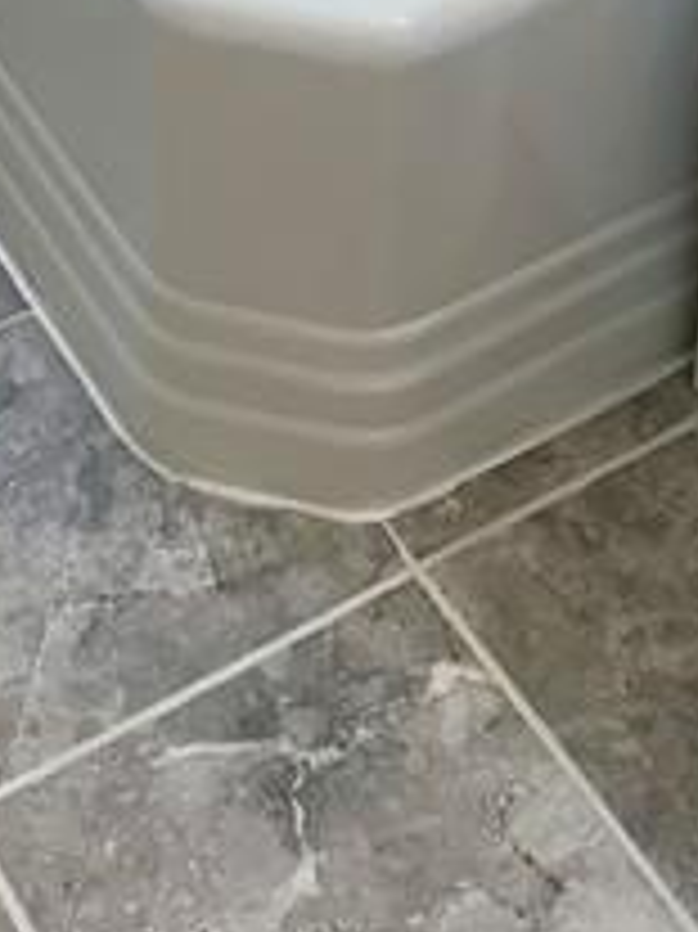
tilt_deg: -27.5
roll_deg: -1.6
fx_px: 2395
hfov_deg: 16.6
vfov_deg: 18.4
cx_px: 297
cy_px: -630
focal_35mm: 89
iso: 100
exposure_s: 1/120
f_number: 1.78
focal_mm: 6.86
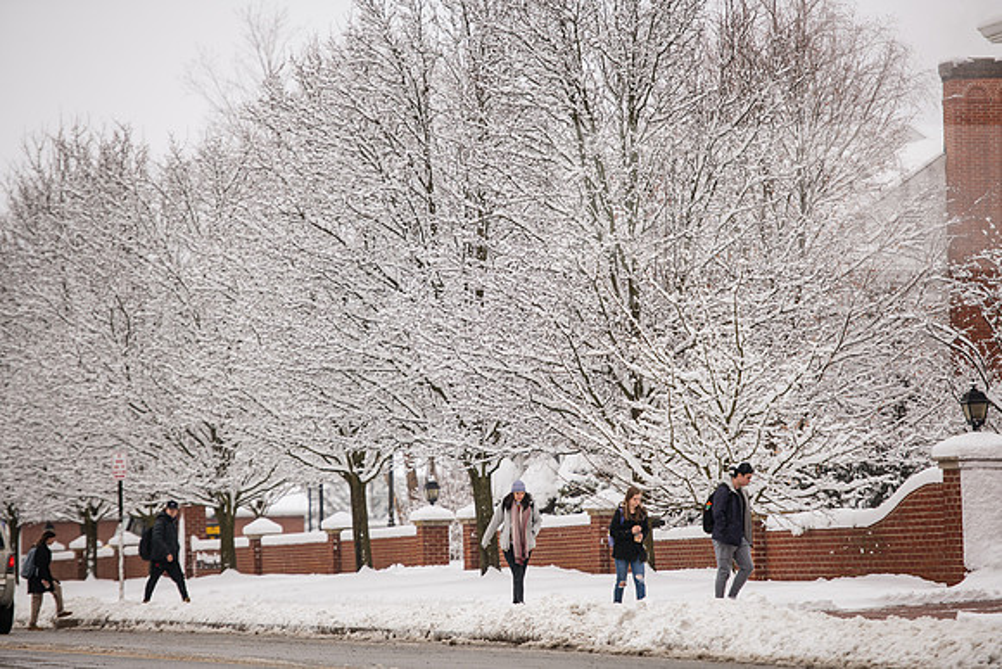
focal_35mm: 180
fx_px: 5011
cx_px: 501
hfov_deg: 11.4
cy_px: 334
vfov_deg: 7.6
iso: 100
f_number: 3.2
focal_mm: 180
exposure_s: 1/500
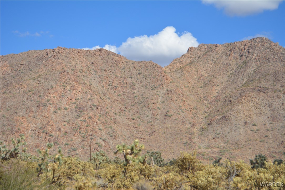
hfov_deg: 24.6
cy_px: 95
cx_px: 142
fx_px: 653
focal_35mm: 82
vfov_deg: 16.6
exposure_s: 1/1600
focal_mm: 55
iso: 400
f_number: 7.1
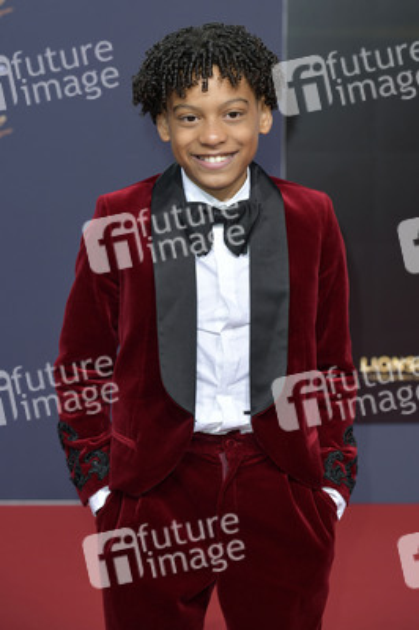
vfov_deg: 17.1
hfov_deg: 11.4
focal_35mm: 120
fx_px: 2098
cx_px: 210
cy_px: 315
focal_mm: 120
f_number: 6.3
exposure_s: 1/200
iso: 400
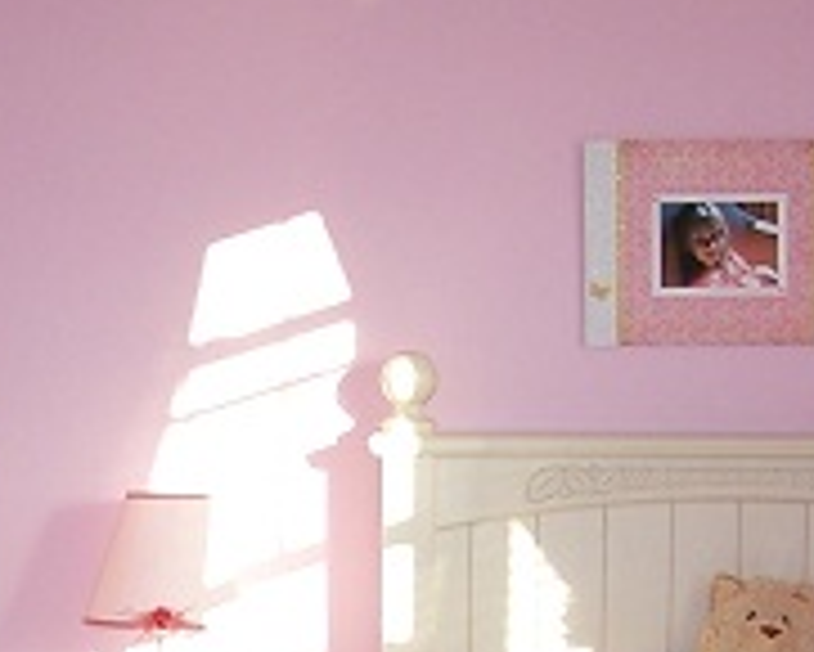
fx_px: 2965
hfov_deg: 15.5
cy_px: 688
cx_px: 135
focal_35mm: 123
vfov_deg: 12.4
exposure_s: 1/60
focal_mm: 6.3
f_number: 2.8
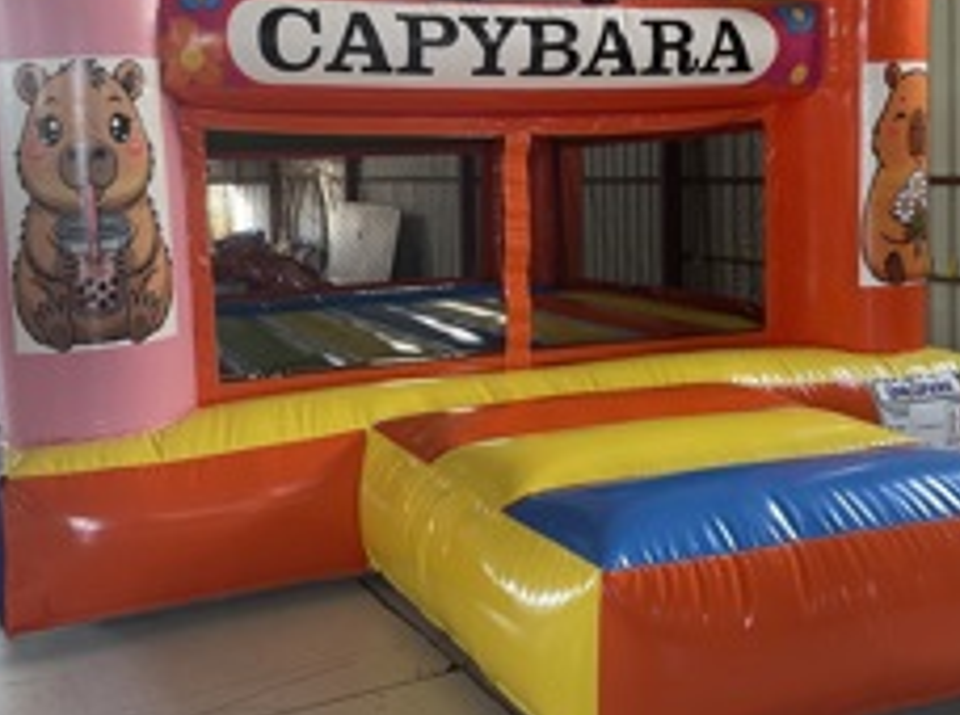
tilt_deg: -2.0
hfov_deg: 46.6
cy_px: 223
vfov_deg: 35.4
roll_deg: +1.9
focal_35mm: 40
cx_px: 387
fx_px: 1107
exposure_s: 1/79
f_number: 1.6
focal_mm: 4.2
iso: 125
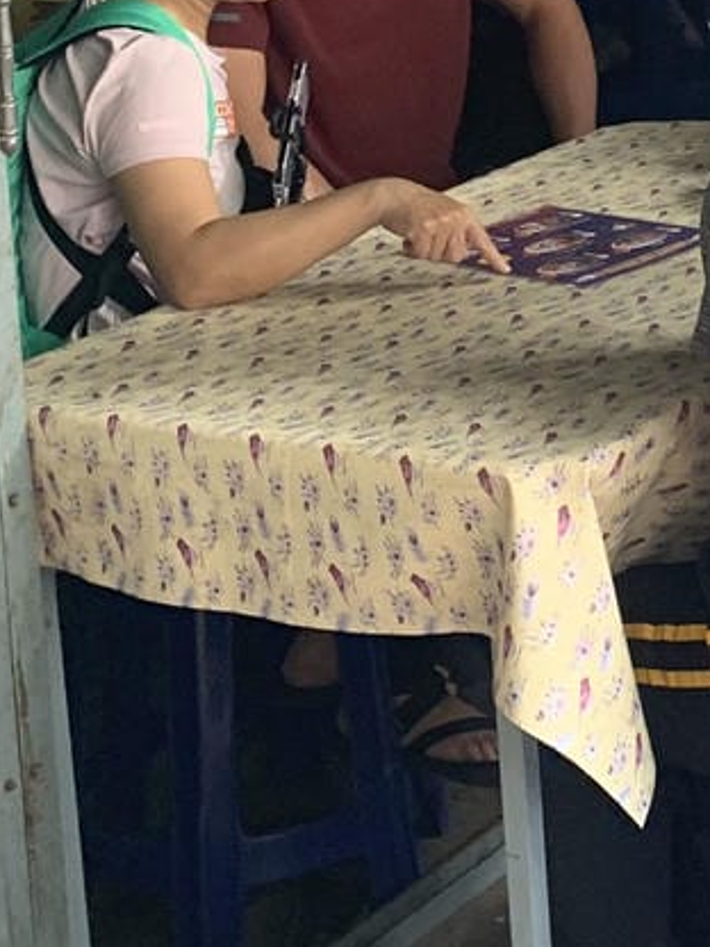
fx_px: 2735
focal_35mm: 100
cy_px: -250
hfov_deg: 13.6
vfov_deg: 18.4
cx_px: 1158
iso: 100
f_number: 1.8
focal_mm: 4.25
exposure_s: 1/100
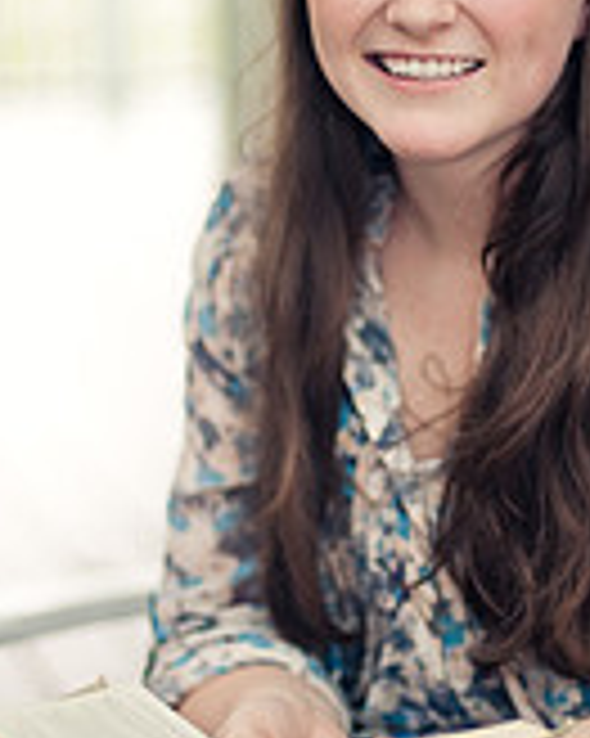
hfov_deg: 11.9
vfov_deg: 14.9
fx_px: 2818
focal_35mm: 129
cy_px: 356
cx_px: 408
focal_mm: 50
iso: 200
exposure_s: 1/250
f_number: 1.4
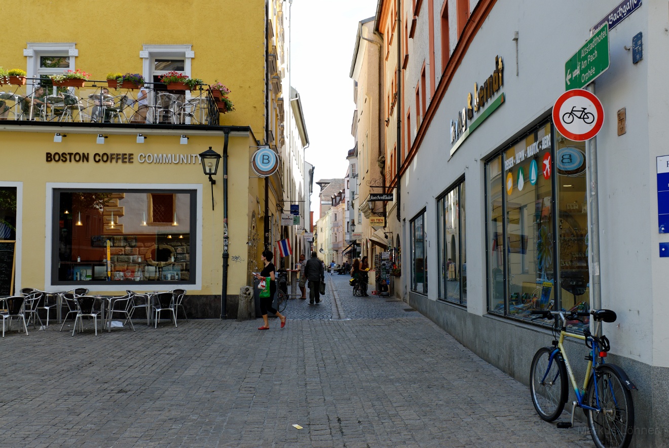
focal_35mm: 36
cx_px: 334
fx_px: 670
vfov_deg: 37.0
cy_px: 224
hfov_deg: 53.1
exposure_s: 1/80
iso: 100
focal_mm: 24
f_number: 8
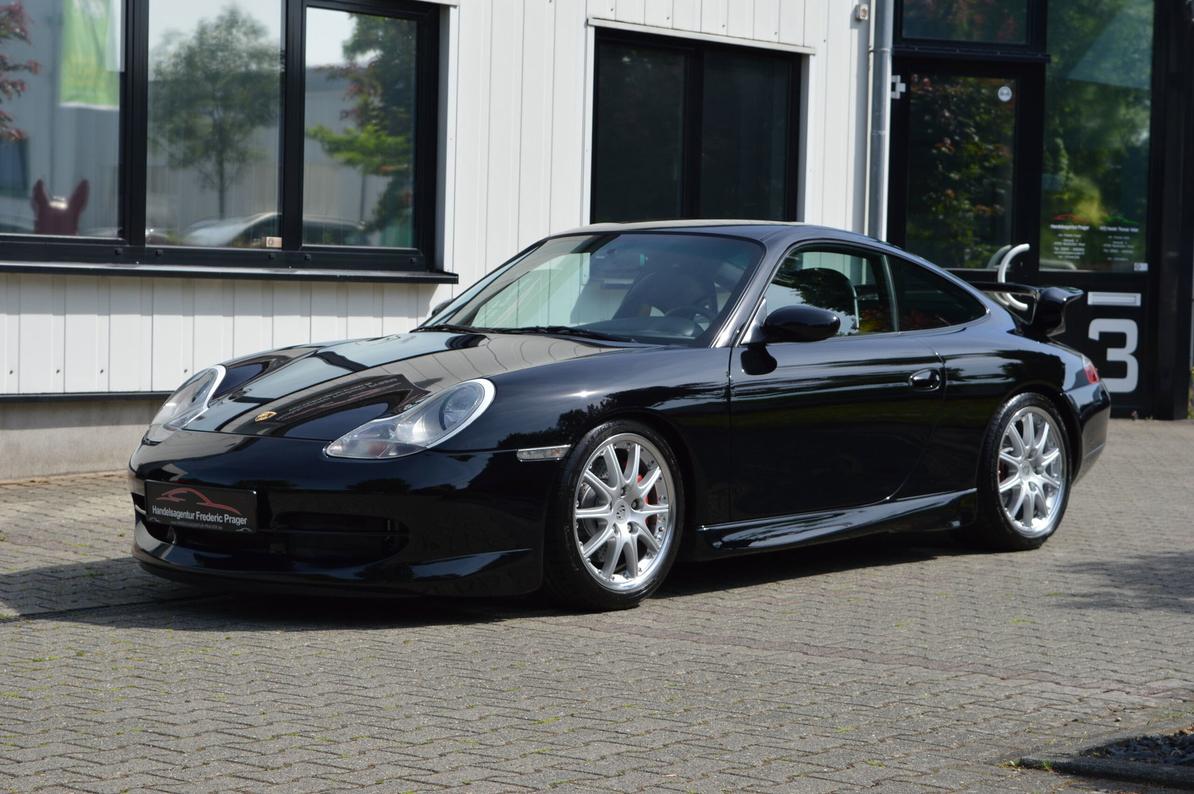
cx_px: 597
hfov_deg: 28.1
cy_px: 397
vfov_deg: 18.9
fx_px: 2386
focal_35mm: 72
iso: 100
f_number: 8
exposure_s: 1/250
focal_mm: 48
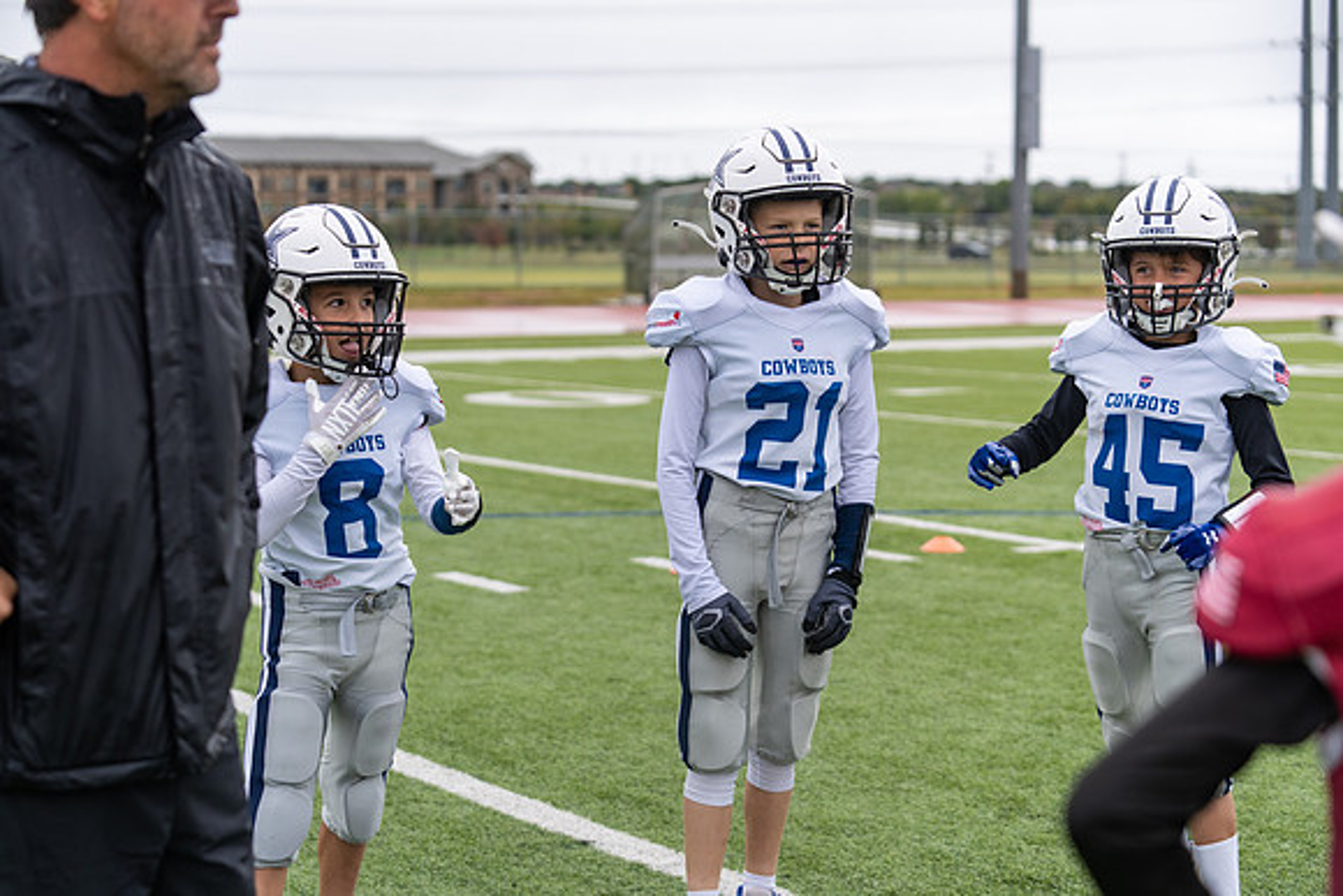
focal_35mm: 70
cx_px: 672
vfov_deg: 19.5
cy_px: 448
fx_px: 2612
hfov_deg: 28.8
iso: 250
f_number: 3.5
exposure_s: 1/1250
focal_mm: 70
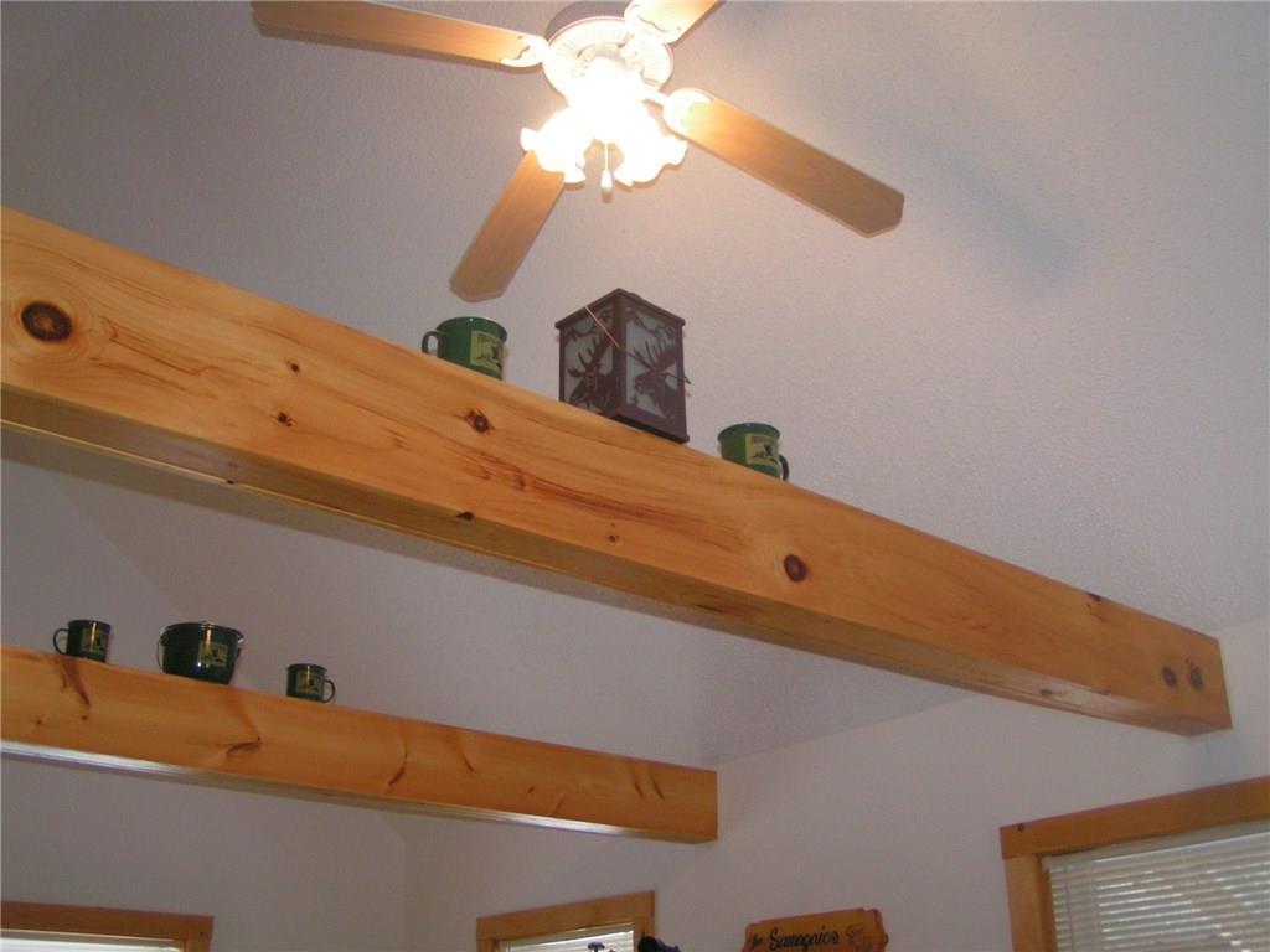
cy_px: 476
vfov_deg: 37.7
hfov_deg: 49.0
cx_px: 635
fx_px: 1394
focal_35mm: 38
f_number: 2.8
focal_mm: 5.8
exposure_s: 1/40
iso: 200
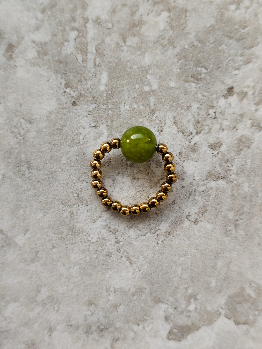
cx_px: 131
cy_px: 174
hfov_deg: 31.5
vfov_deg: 41.2
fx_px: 464
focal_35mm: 46
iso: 80
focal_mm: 6.19
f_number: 1.65
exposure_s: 1/100
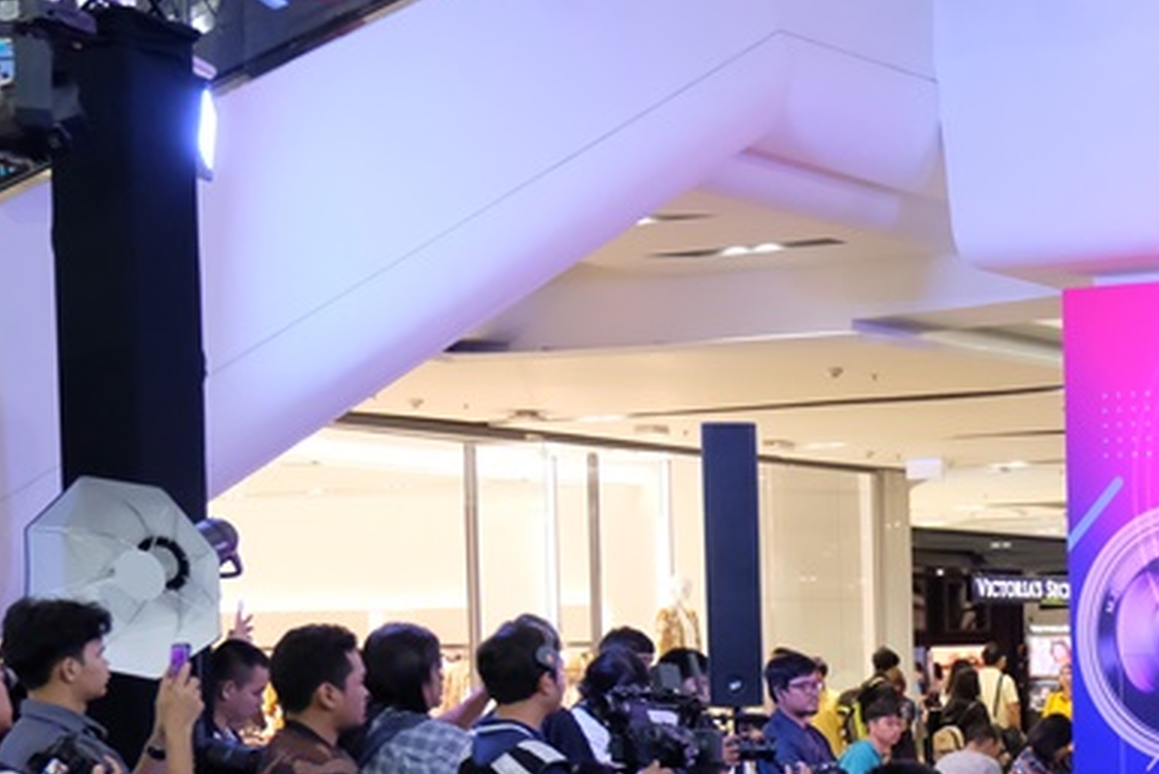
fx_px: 2512
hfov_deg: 23.5
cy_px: 721
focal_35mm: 78
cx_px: 1433
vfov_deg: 17.2
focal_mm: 20
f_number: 3.2
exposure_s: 1/250
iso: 3200
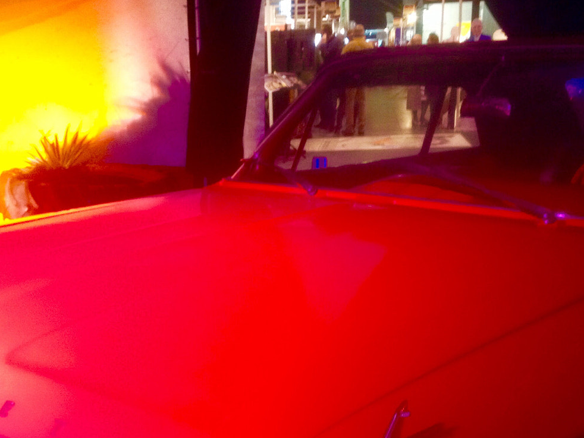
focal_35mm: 57
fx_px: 962
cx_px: 202
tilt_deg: -22.4
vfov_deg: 25.4
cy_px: 330
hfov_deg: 33.5
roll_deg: +1.0
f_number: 2.4
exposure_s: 1/20
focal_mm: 4.28
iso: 200
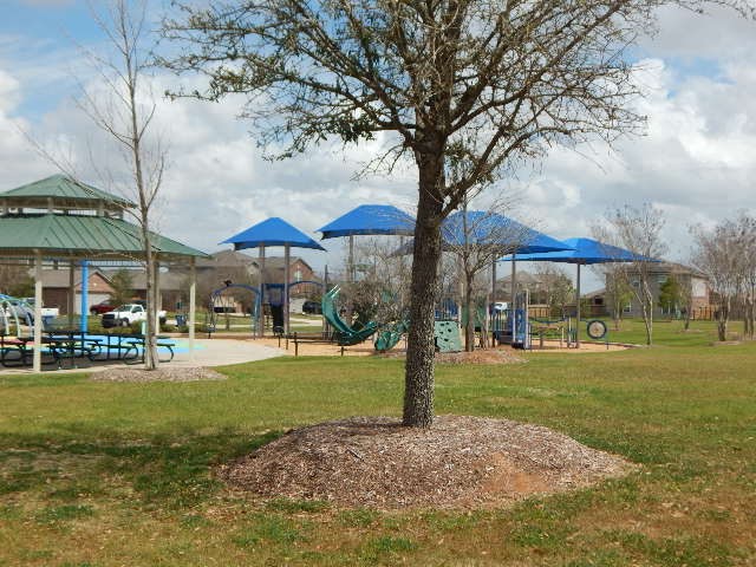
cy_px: 284
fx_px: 1048
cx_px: 378
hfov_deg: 39.7
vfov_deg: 30.3
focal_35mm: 48
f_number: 7.4
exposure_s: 1/500
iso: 125
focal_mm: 8.6
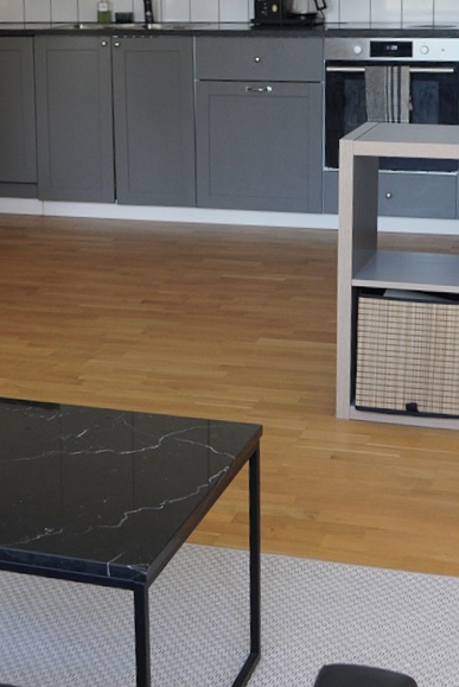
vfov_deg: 31.5
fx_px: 1203
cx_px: 140
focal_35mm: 63
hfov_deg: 21.5
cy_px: 199
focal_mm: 16
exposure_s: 1/250
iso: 500
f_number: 2.8
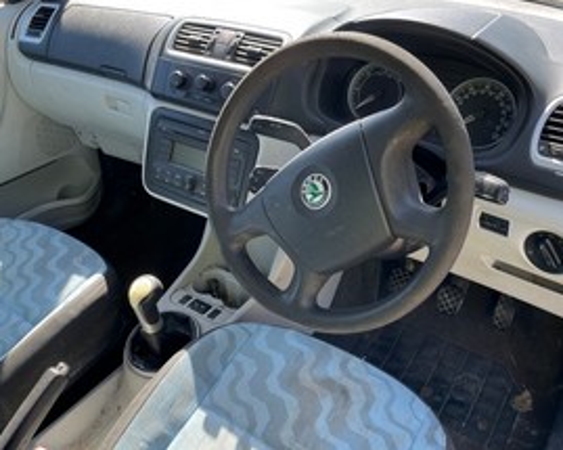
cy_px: 190
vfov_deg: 44.4
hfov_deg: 54.2
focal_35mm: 33
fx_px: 550
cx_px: 299
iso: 32
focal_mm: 4.2
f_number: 1.6
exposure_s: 1/240
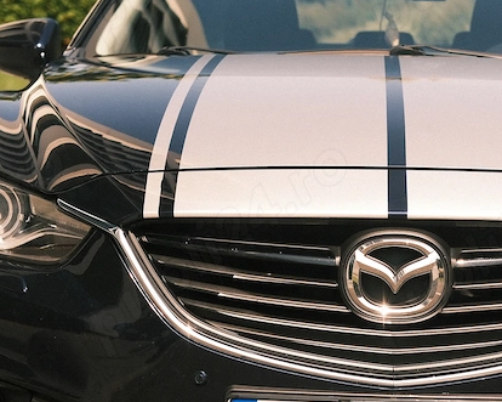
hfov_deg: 16.0
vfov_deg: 12.8
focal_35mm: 120
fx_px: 1782
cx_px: 358
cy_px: 216
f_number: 2.8
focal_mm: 35
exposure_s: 1/1700
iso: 160
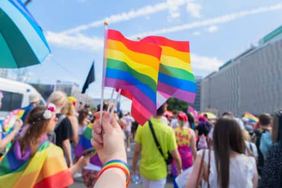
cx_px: 141
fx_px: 188
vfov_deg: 53.1
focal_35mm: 24
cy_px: 94
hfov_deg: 73.7
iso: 200
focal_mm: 24
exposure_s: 1/500
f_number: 5.6
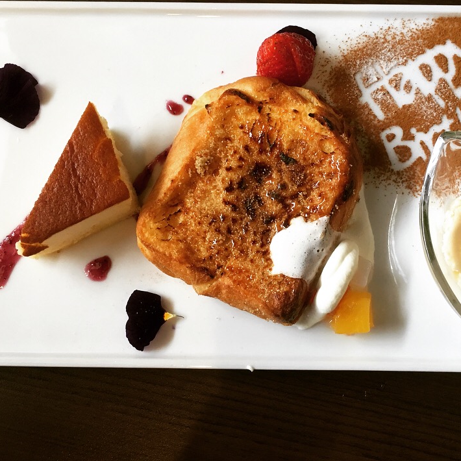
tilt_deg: -79.8
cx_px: 275
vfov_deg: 42.8
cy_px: 204
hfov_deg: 42.6
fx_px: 588
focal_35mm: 39
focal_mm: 4.15
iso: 100
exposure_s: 1/30
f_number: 2.2
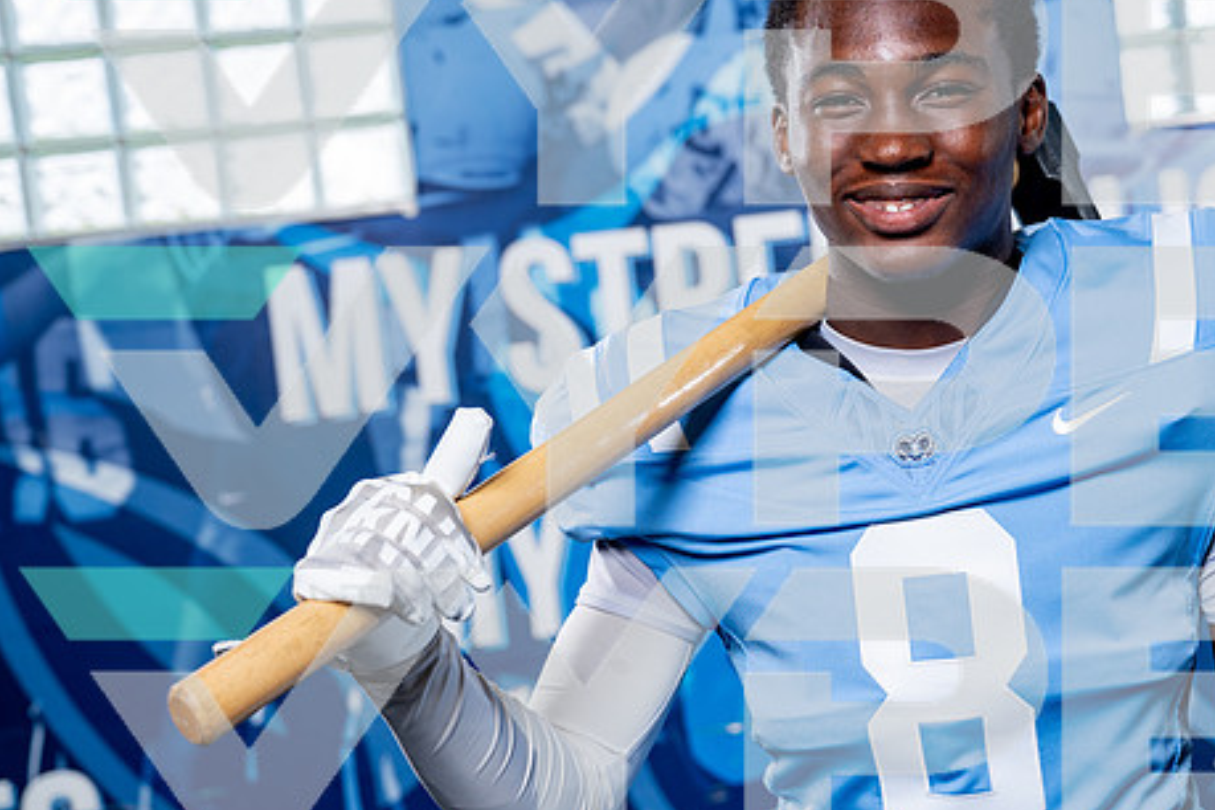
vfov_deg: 21.6
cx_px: 701
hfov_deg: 31.8
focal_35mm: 63
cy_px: 388
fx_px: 2126
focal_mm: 48
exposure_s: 1/250
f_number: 4
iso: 100
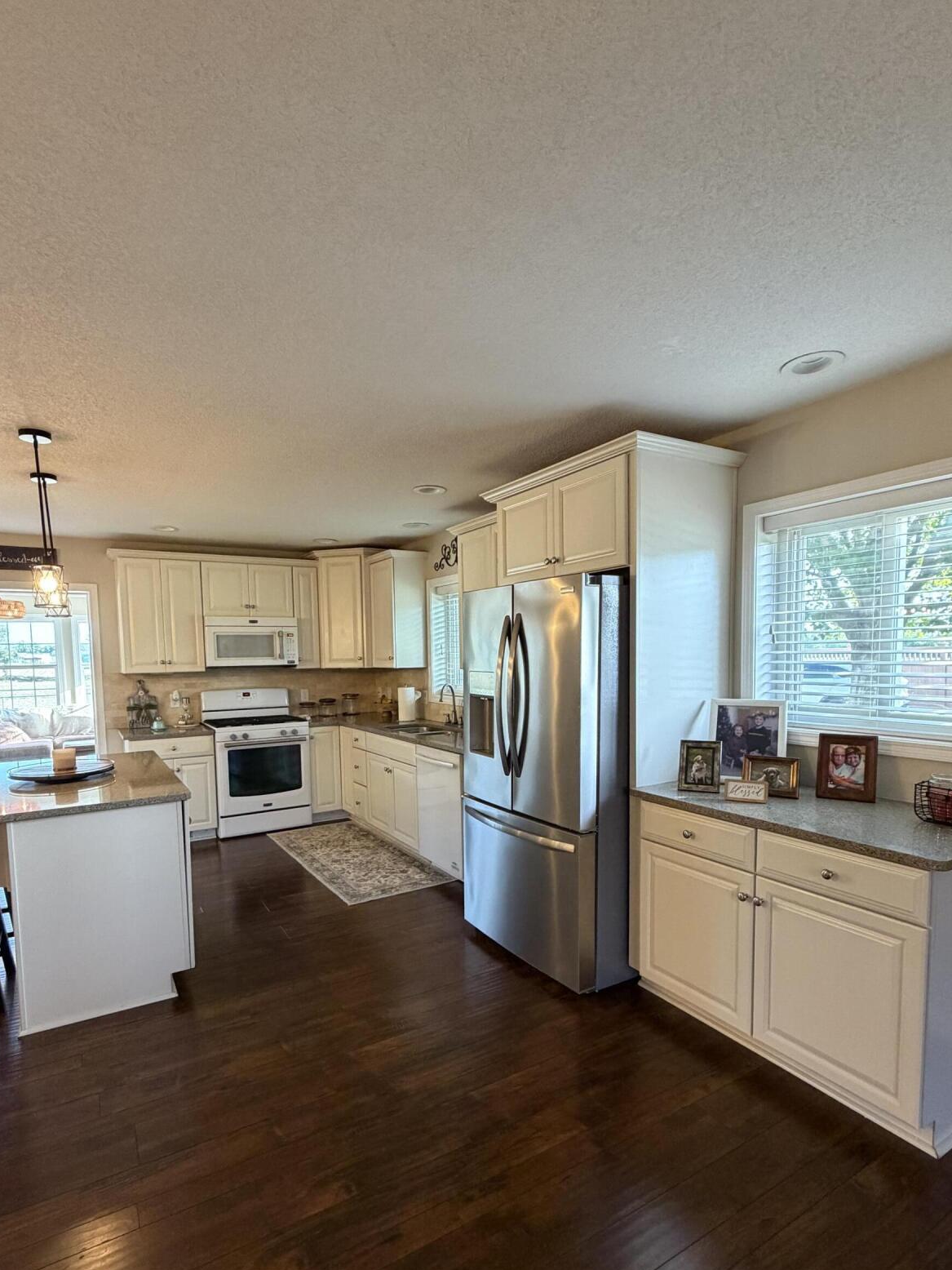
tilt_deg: -4.9
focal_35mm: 18
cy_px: 712
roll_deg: +0.9
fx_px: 660
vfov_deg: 87.4
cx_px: 461
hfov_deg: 71.6
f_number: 2.2
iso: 320
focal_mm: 2.22
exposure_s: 1/60
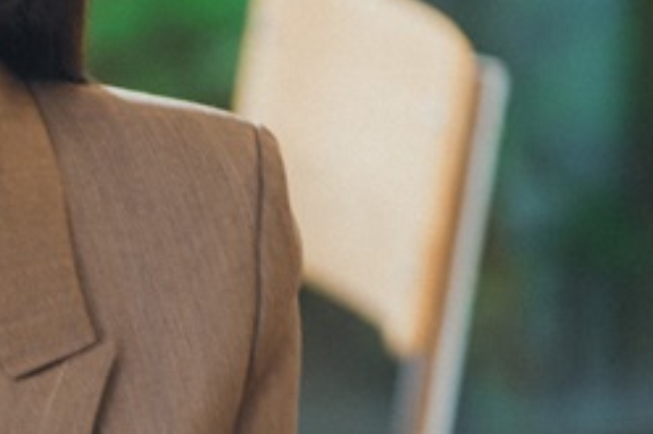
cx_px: -287
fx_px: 9915
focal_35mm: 547
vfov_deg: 2.5
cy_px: 176
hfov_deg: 3.8
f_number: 2.8
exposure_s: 1/125
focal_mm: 133
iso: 320
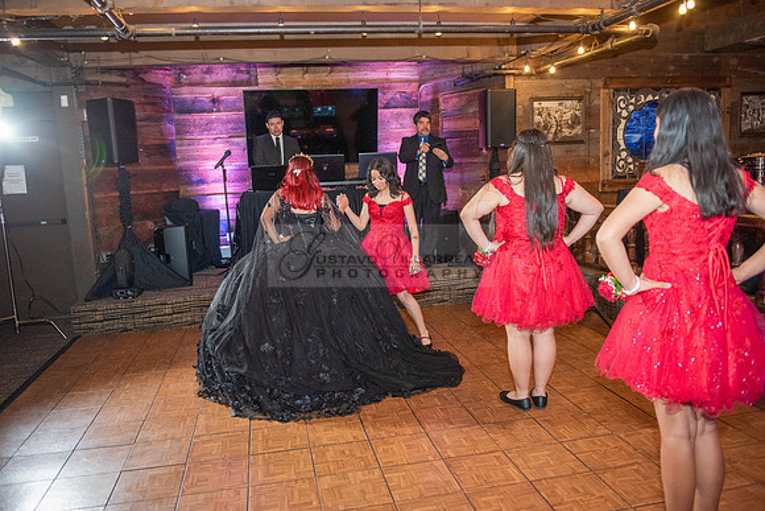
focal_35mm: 28
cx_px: 382
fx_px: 595
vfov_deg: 46.4
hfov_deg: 65.5
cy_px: 256
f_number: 2.8
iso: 1250
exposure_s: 1/160
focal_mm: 28
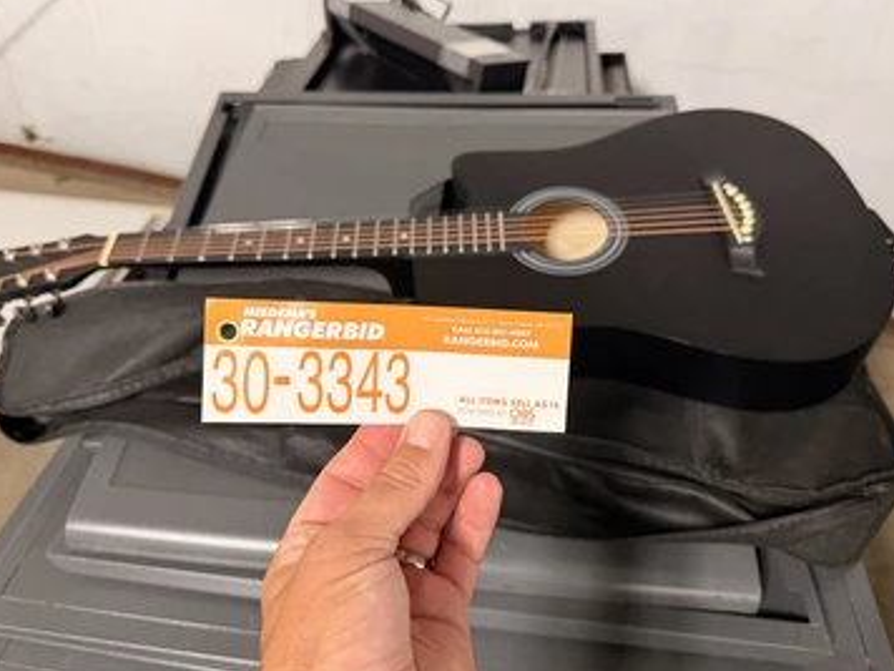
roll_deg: +0.1
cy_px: 312
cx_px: 447
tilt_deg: -40.4
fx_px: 697
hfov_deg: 65.3
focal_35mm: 27
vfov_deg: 51.3
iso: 400
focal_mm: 6.76
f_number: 1.78
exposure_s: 1/60
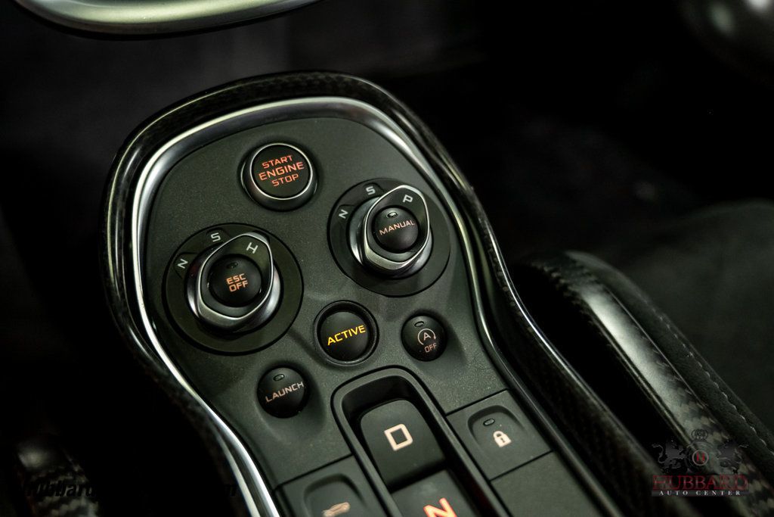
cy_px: 258
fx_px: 742
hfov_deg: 55.1
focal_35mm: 34
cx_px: 387
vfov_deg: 38.4
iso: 4000
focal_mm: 34.5
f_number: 4
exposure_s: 1/60
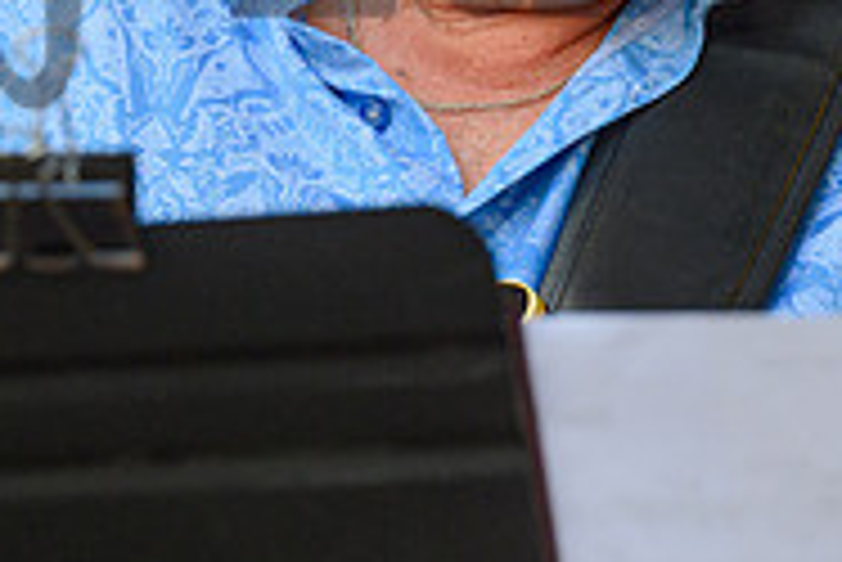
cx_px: 536
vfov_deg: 3.2
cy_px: -211
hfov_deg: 4.7
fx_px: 10158
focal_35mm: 434
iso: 1600
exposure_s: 1/800
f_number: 5.6
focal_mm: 140
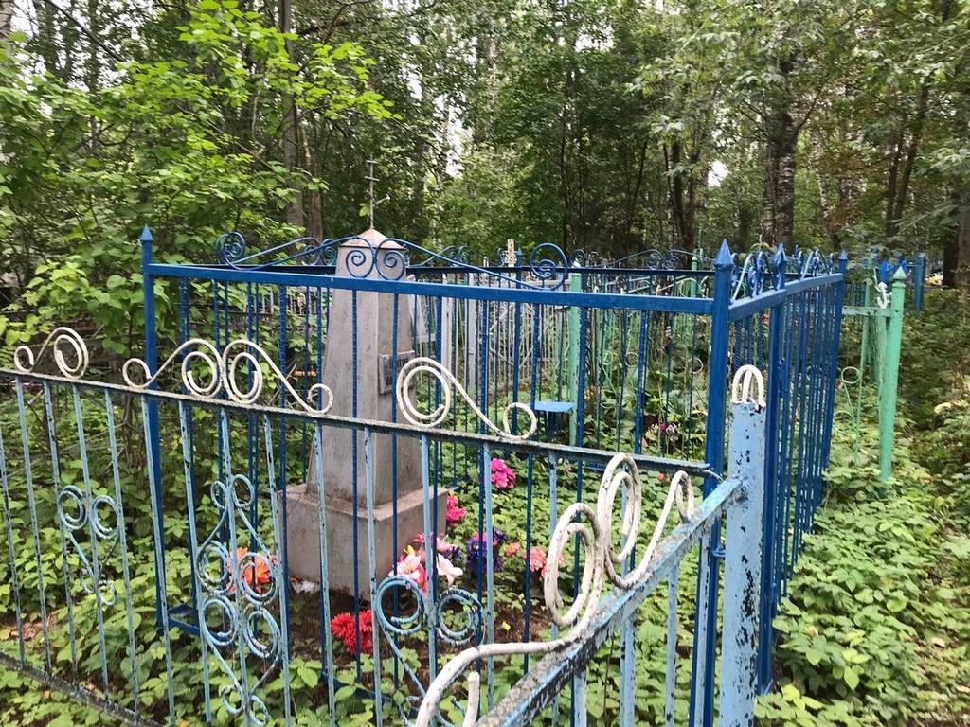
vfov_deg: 49.7
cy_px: 364
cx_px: 485
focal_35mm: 28
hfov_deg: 63.4
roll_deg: -2.0
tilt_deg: -6.7
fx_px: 785
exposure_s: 1/50
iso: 25
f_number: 1.8
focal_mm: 3.99
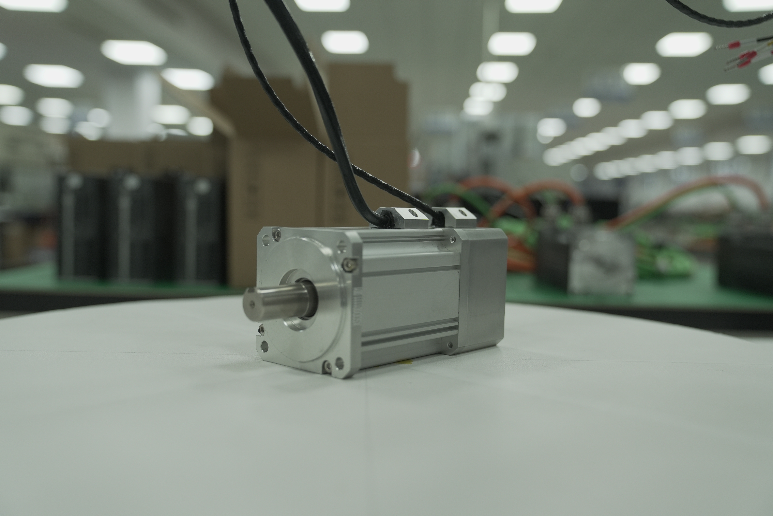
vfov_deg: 37.9
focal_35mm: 35
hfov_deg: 54.4
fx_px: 751
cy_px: 258
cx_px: 386
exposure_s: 1/125
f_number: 3.2
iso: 500
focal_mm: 35
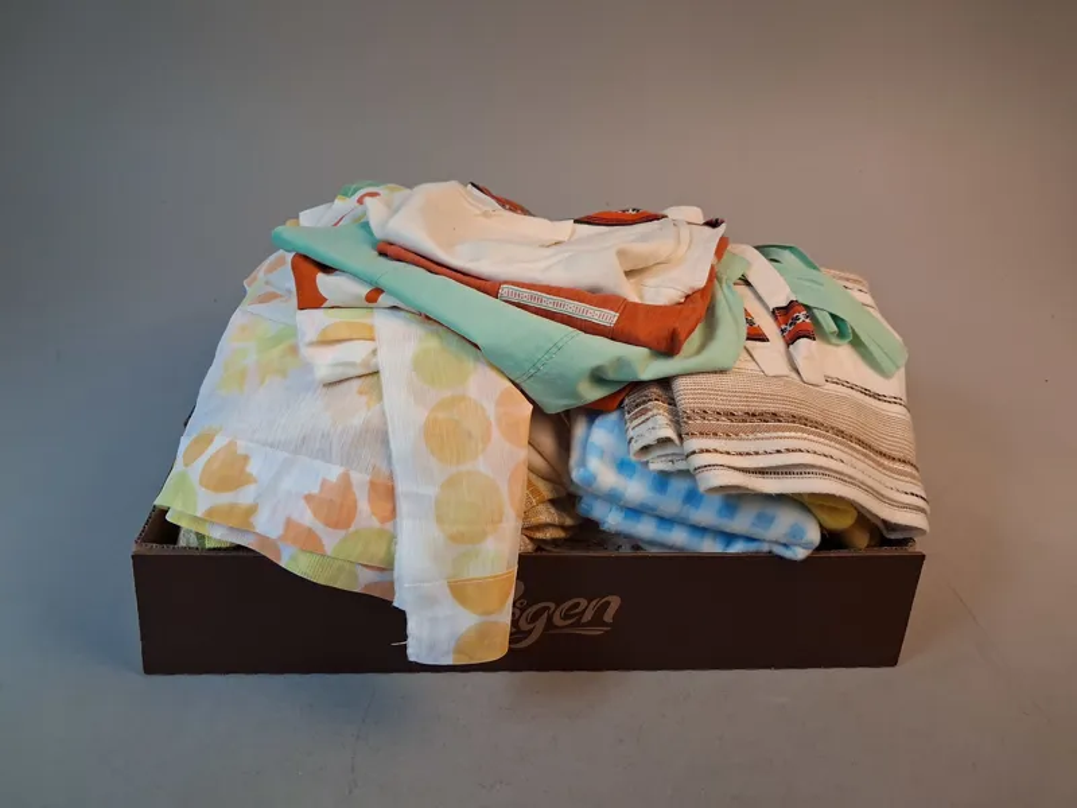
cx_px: 538
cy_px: 404
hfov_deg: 65.3
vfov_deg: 51.4
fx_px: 840
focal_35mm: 27
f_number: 1.8
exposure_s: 1/100
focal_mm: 4
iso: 320
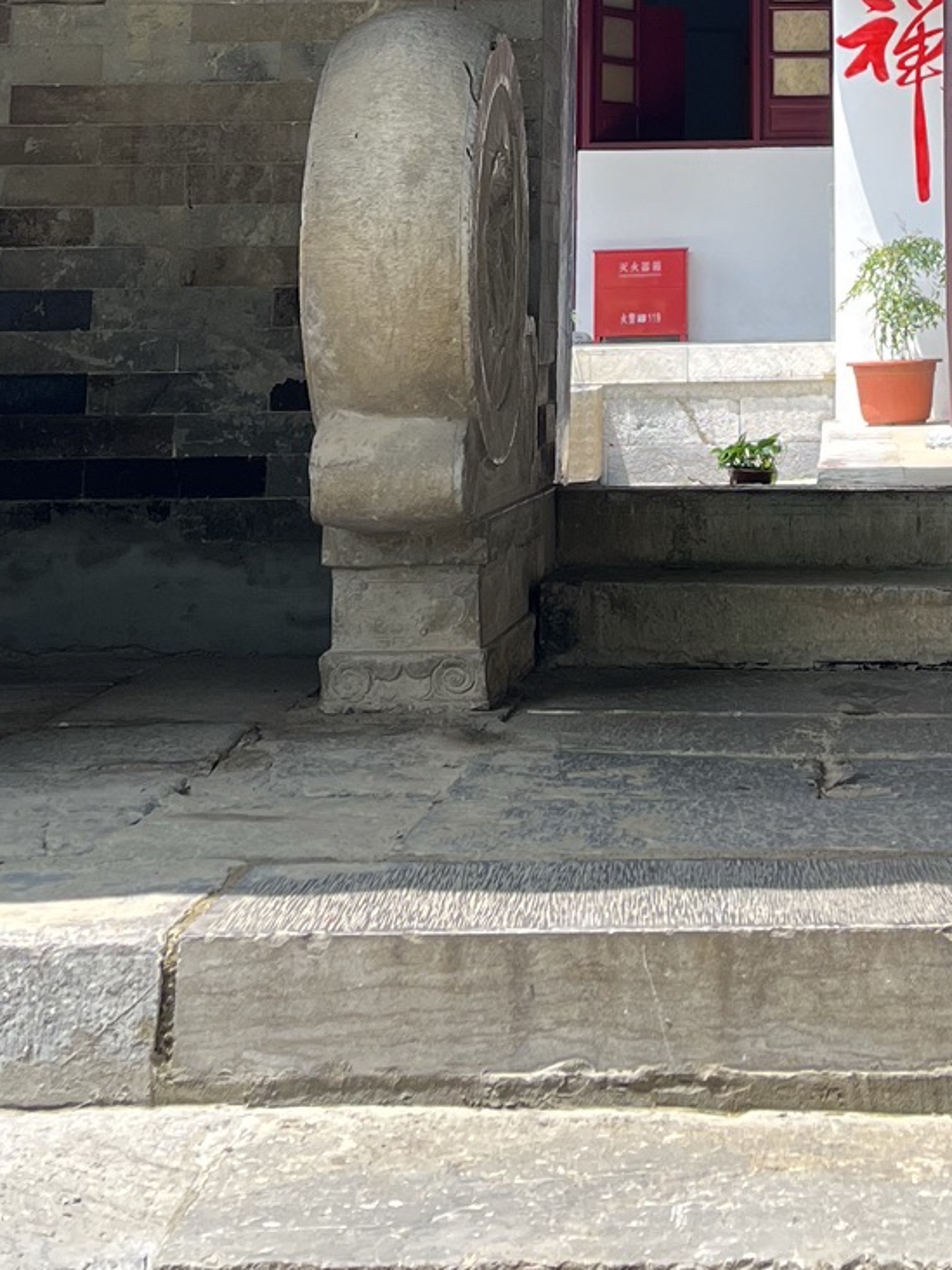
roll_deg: +1.3
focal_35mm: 71
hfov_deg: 20.2
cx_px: 923
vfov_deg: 25.0
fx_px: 2603
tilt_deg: +10.3
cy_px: -208
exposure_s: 1/440
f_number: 1.6
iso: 50
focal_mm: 5.1
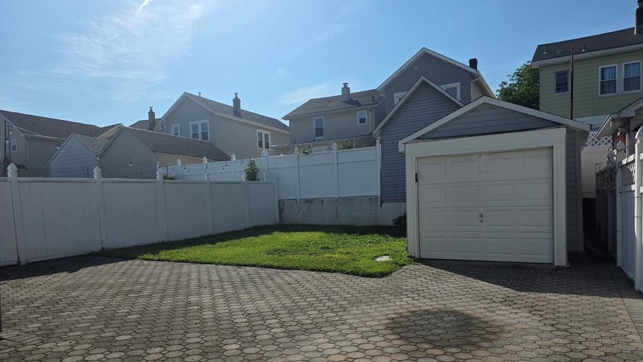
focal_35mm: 26
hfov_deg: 71.9
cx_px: 331
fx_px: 443
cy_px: 227
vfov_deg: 44.0
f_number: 1.7
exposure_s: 1/7944
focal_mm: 6.3
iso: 50
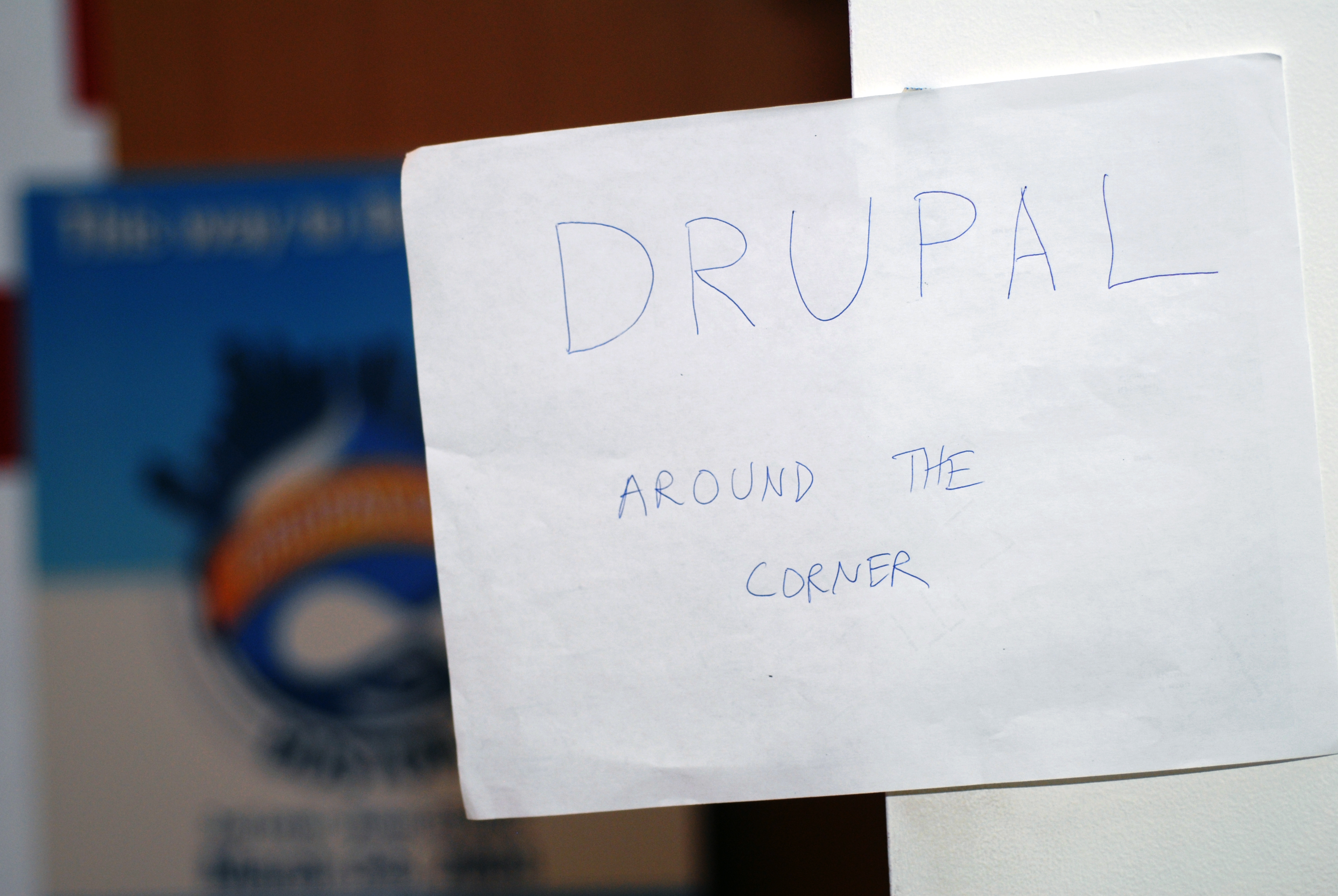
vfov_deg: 15.2
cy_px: 448
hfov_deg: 22.6
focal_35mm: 90
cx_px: 669
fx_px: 3349
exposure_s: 1/60
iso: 250
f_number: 3.2
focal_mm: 60
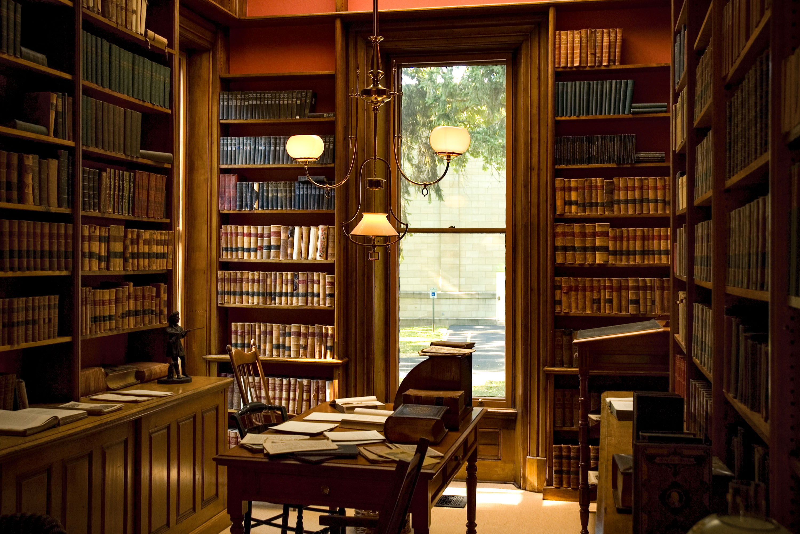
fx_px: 967
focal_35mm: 44
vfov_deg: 30.9
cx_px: 400
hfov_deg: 44.9
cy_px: 267
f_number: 4.5
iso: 400
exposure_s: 1/30
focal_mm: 29
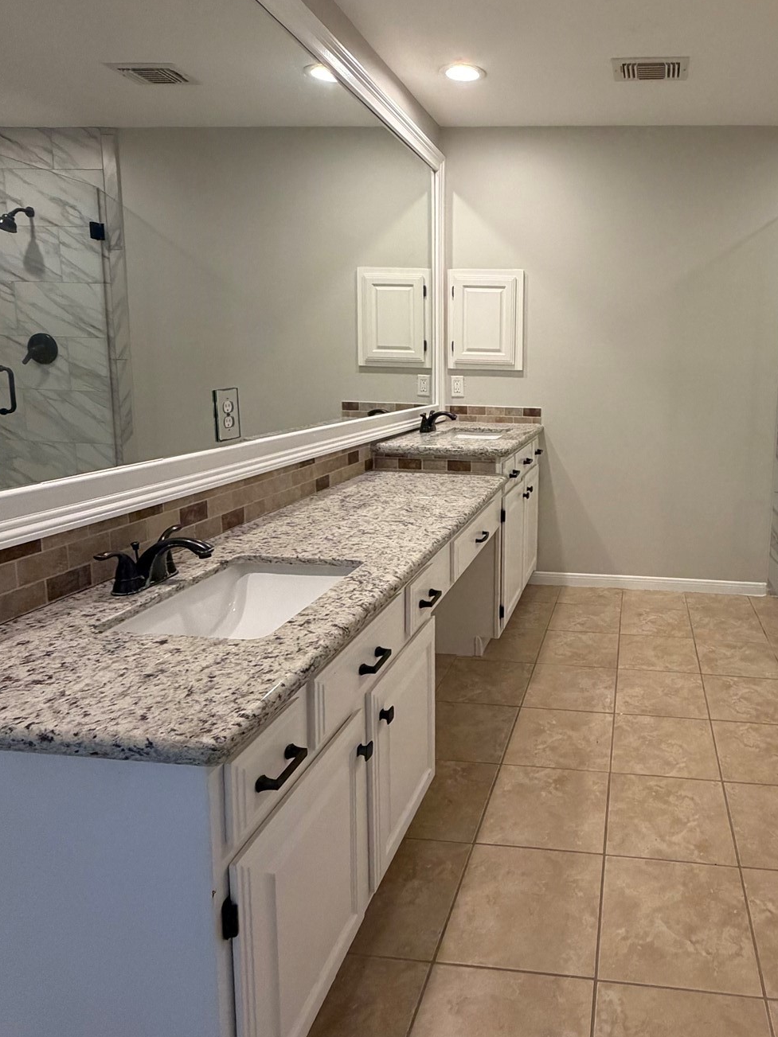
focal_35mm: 22
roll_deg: -1.5
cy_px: 449
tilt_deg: -6.0
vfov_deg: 76.0
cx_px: 578
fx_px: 659
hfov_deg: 58.1
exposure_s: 1/120
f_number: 2.2
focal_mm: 2.22
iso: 250
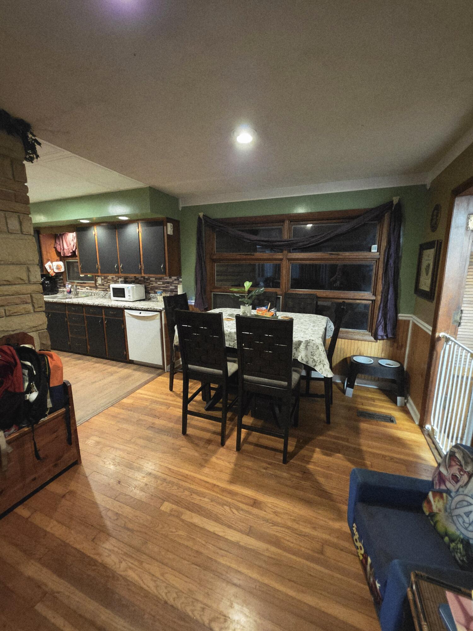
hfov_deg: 89.9
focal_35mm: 13
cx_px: 236
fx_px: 237
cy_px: 316
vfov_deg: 106.2
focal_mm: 2.2
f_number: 1.9
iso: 1000
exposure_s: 1/24
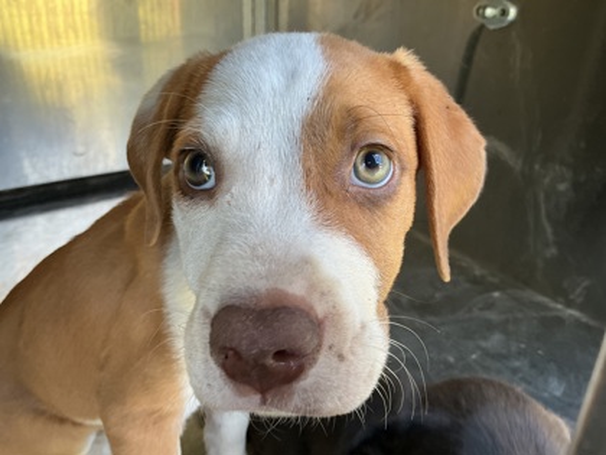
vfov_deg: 48.2
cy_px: 228
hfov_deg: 61.7
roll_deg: -1.1
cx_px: 303
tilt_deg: -24.5
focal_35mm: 29
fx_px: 508
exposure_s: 1/50
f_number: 1.8
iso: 64
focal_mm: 3
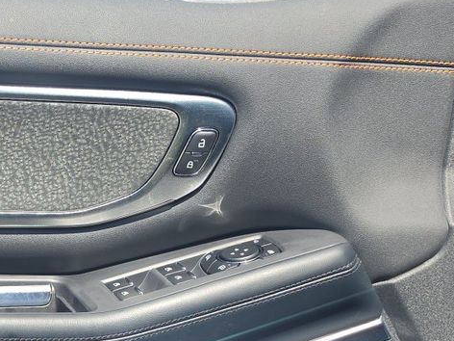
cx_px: -93
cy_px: 419
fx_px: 1023
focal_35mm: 78
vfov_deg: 17.9
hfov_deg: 22.9
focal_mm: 6.5
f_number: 1.4
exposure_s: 1/226
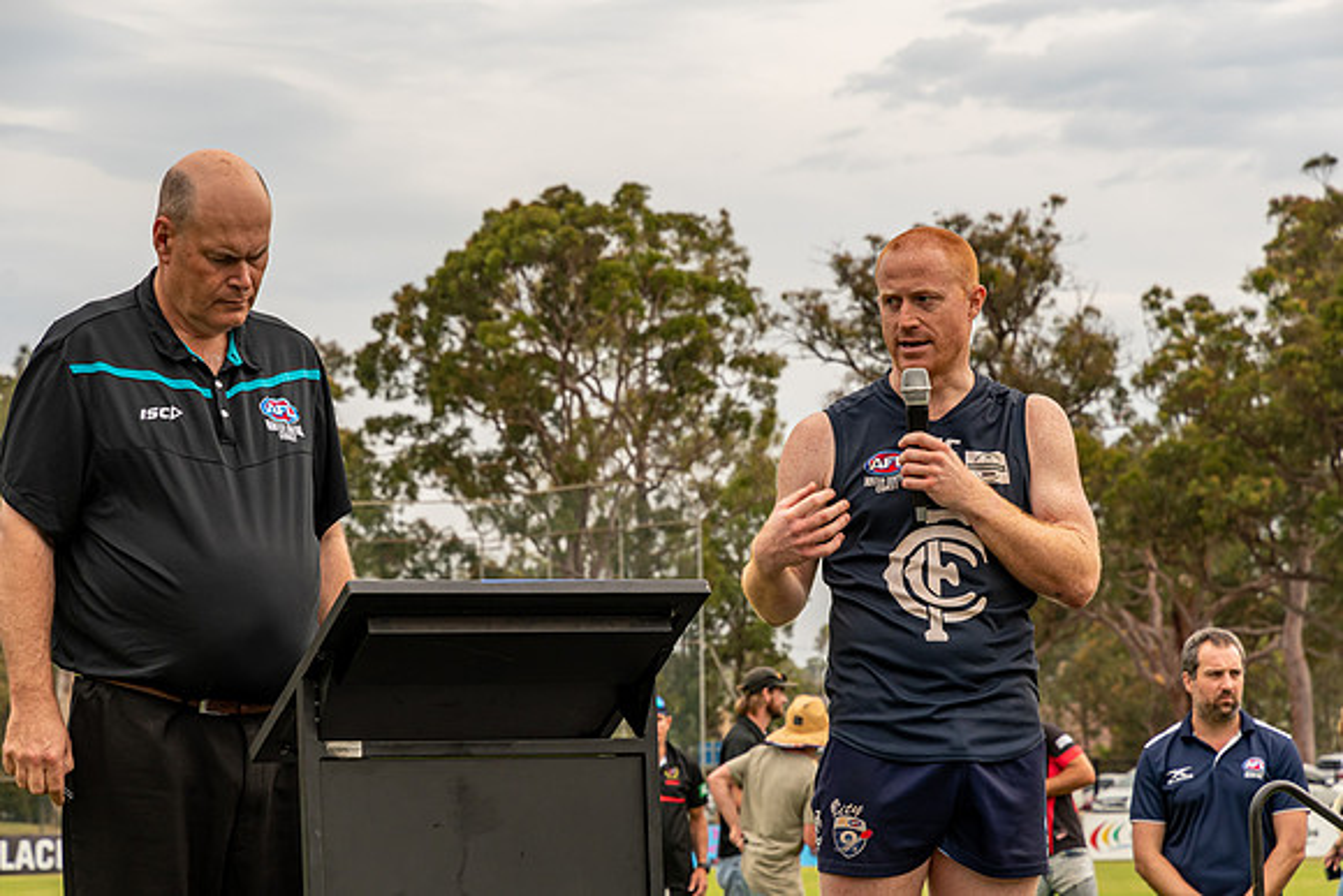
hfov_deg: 17.1
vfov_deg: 11.4
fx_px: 4478
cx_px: 672
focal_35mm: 120
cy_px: 448
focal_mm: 80
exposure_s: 1/250
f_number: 6.3
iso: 400
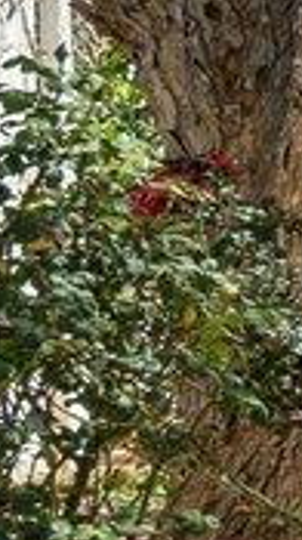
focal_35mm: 172
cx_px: 2866
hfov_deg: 3.2
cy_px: 125
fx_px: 2457
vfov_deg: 12.5
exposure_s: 1/500
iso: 400
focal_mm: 14
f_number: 8
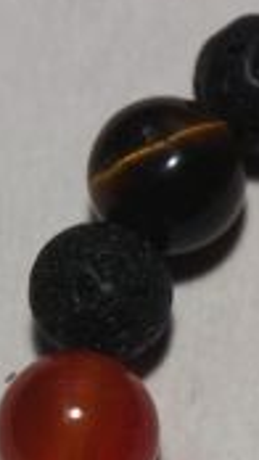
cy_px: 447
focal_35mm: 249
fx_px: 3037
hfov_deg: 4.8
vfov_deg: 8.6
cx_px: 386
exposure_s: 1/80
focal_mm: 45
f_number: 5.6
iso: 800
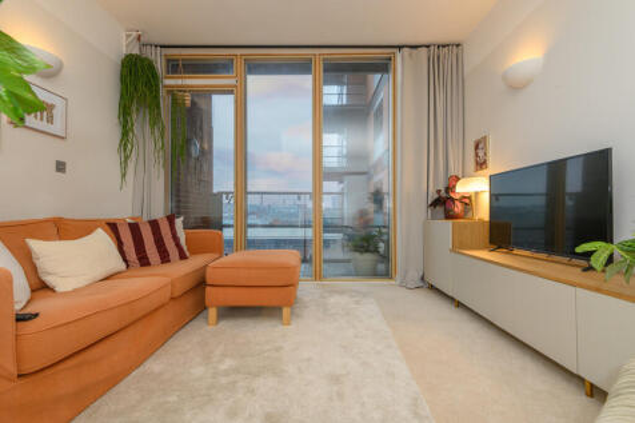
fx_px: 282
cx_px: 318
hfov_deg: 96.8
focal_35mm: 16
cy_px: 212
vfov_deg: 73.7
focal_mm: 16
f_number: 8
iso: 500
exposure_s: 1/25
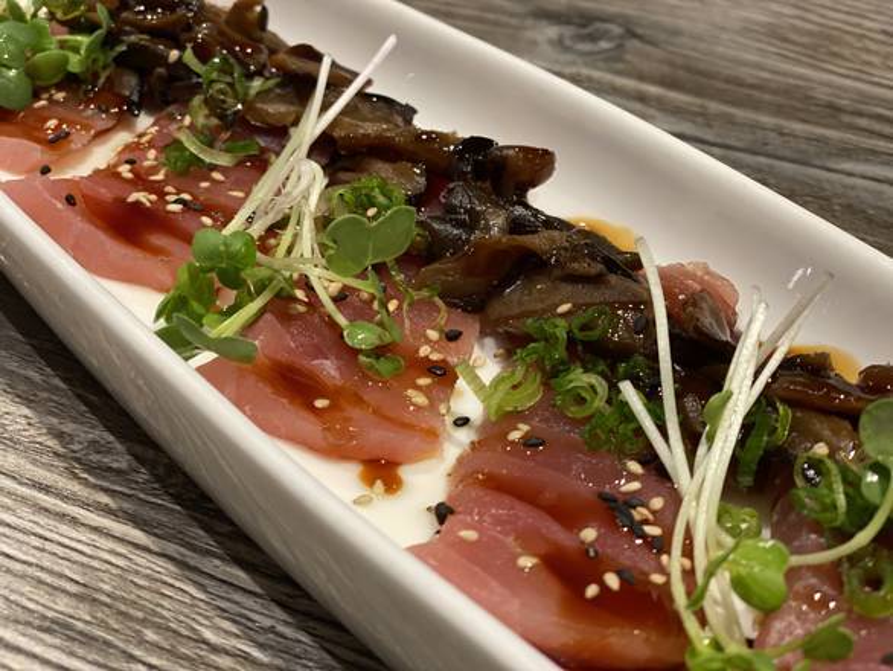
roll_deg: -3.3
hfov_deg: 36.8
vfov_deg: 28.1
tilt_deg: -38.0
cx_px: 446
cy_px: 336
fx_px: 1342
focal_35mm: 52
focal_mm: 6
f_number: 2
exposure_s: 1/40
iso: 250
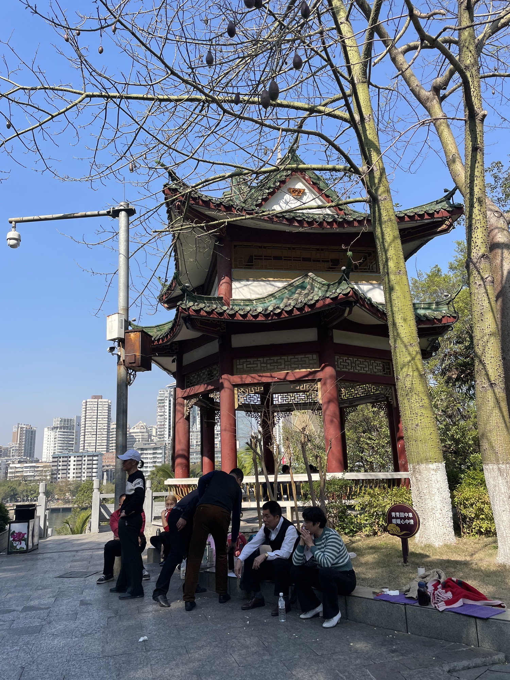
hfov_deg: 53.1
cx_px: 255
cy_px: 340
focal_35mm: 26
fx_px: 511
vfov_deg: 67.3
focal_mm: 4.2
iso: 32
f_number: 1.6
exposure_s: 1/2257
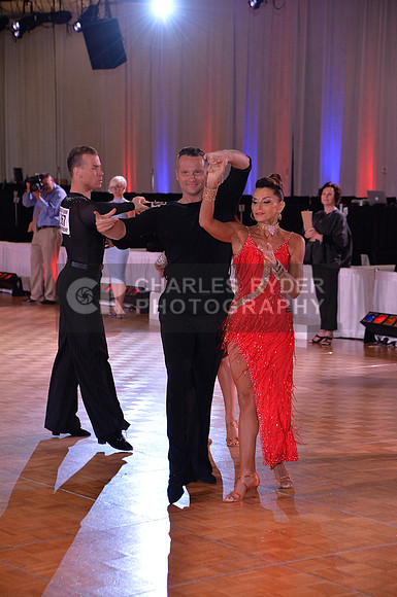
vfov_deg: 26.0
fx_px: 1294
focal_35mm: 78
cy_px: 298
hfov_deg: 17.4
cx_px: 198
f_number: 5.6
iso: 2000
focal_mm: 78
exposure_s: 1/250
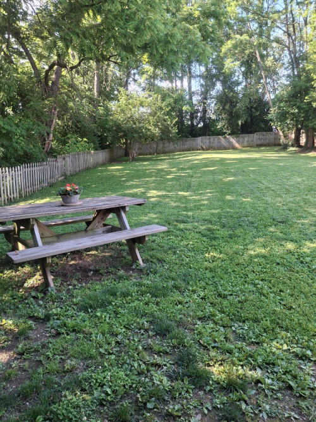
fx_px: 304
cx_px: 158
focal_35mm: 25
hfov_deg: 54.9
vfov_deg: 69.4
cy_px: 211
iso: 32
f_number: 1.8
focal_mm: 4.69
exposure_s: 1/143
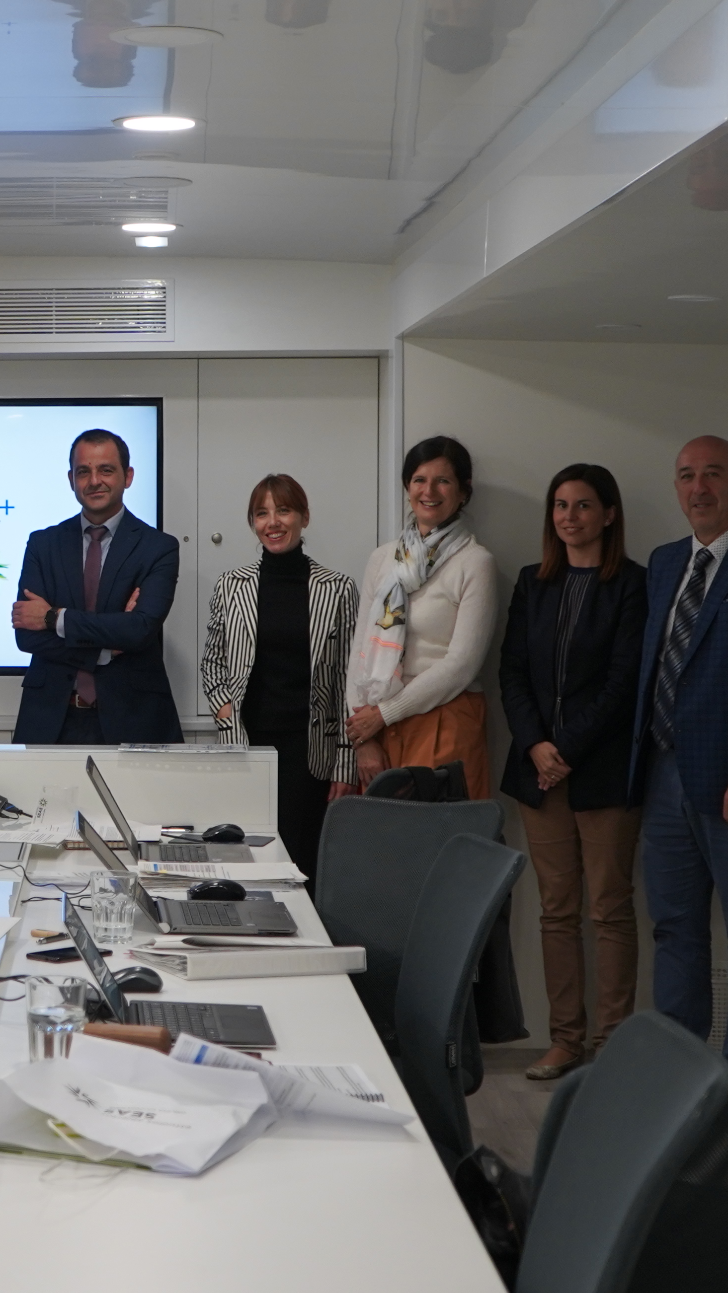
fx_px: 2608
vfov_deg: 27.9
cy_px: 645
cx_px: -75
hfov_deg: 15.5
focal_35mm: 76
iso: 800
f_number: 4
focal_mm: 32
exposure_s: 1/160
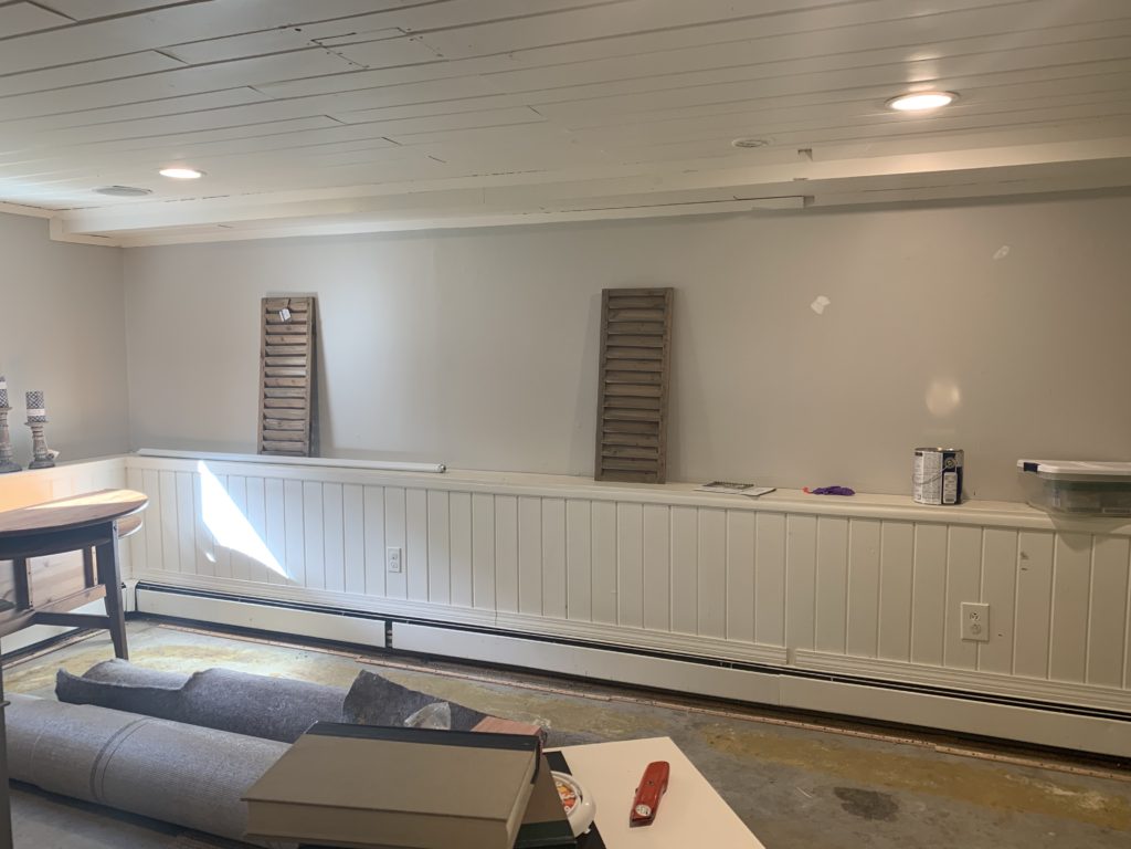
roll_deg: +0.2
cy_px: 424
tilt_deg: -3.4
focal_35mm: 26
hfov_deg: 67.3
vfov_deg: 53.1
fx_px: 849
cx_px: 566
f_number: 1.8
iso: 64
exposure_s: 1/60
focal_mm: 4.25
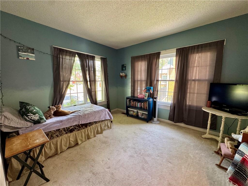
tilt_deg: -7.5
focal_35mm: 14
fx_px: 100
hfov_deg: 102.1
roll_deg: +0.4
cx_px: 124
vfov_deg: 85.7
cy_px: 93
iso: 200
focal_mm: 2.22
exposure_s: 1/60
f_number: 2.2
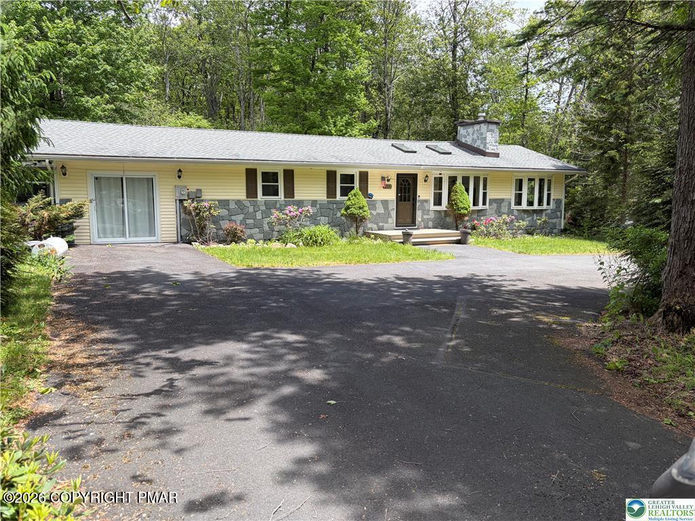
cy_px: 260
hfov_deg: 67.3
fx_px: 522
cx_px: 348
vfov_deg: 53.1
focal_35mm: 26
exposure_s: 1/1048
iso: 50
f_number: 1.6
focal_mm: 5.96
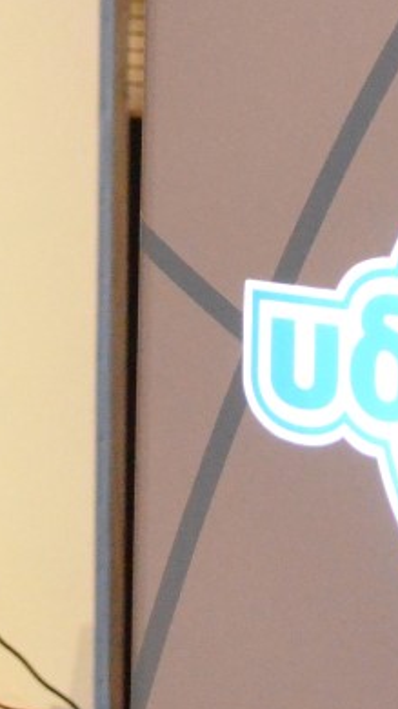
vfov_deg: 10.1
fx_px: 3945
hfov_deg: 5.8
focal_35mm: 210
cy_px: -193
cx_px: 361
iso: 6400
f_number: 4.8
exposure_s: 1/125
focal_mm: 32
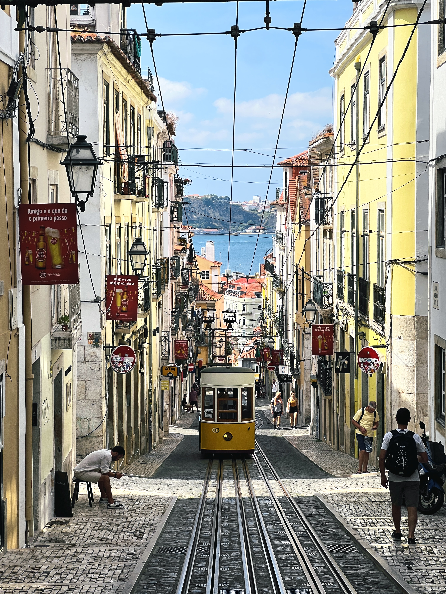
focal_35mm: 77
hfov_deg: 19.1
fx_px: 1323
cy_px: 297
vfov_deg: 25.3
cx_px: 223
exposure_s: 1/633
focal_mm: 9
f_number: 2.8
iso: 32
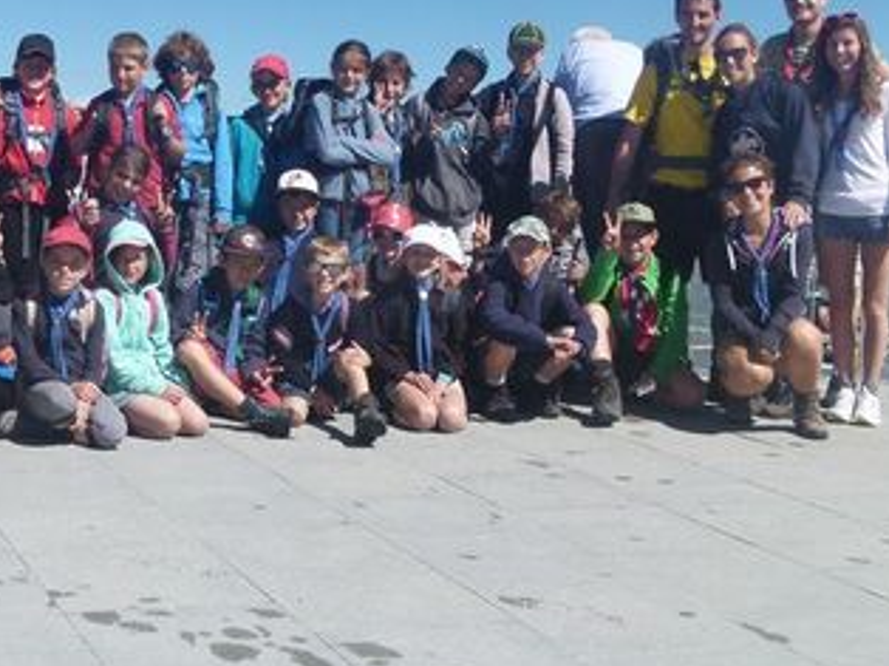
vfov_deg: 22.5
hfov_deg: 29.4
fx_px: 1668
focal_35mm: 65
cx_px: 238
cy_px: 249
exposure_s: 1/1300
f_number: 4
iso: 100
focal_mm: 6.1
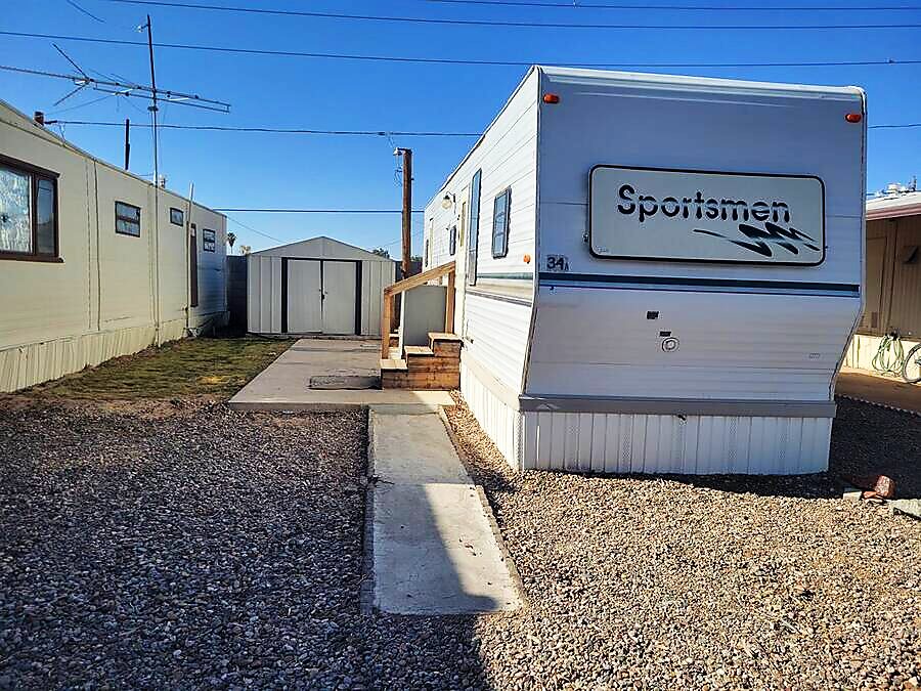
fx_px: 692
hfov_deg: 67.3
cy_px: 346
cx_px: 460
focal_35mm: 26
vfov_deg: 53.1
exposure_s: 1/2204
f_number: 1.8
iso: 40
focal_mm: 5.4
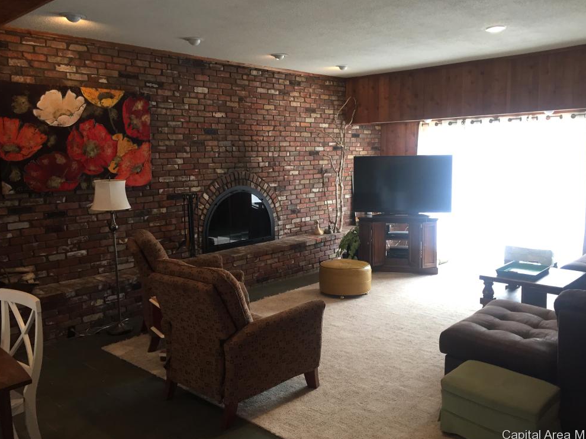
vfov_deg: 46.8
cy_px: 217
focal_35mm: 30
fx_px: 508
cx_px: 295
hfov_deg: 60.0
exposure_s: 1/30
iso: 40
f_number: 2.2
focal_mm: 4.15
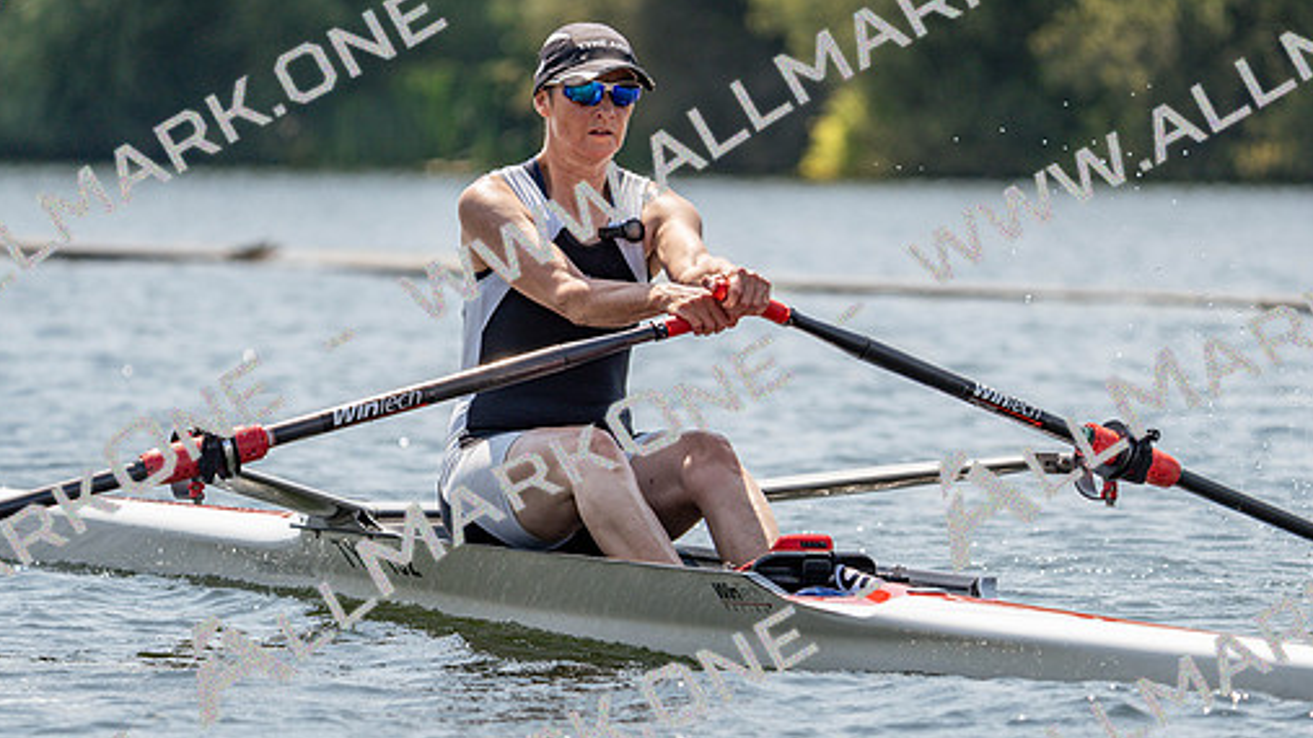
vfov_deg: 3.8
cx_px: 717
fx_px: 11104
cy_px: 328
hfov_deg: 6.8
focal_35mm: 319
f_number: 5.6
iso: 200
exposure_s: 1/1600
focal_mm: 266
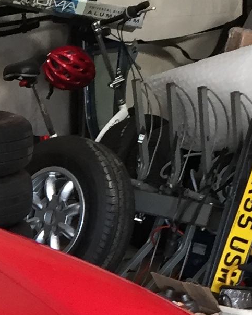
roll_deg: +0.6
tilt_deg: -16.7
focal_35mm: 153
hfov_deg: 9.6
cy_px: 388
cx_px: -194
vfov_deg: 12.3
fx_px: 1427
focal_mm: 4.15
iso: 100
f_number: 2.2
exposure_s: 1/33
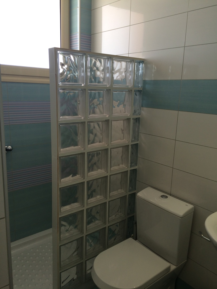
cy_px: 144
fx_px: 242
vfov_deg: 61.7
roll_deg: -0.6
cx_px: 108
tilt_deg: -12.9
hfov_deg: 48.2
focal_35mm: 29
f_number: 2.2
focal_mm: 4.15
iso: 32
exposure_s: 1/40
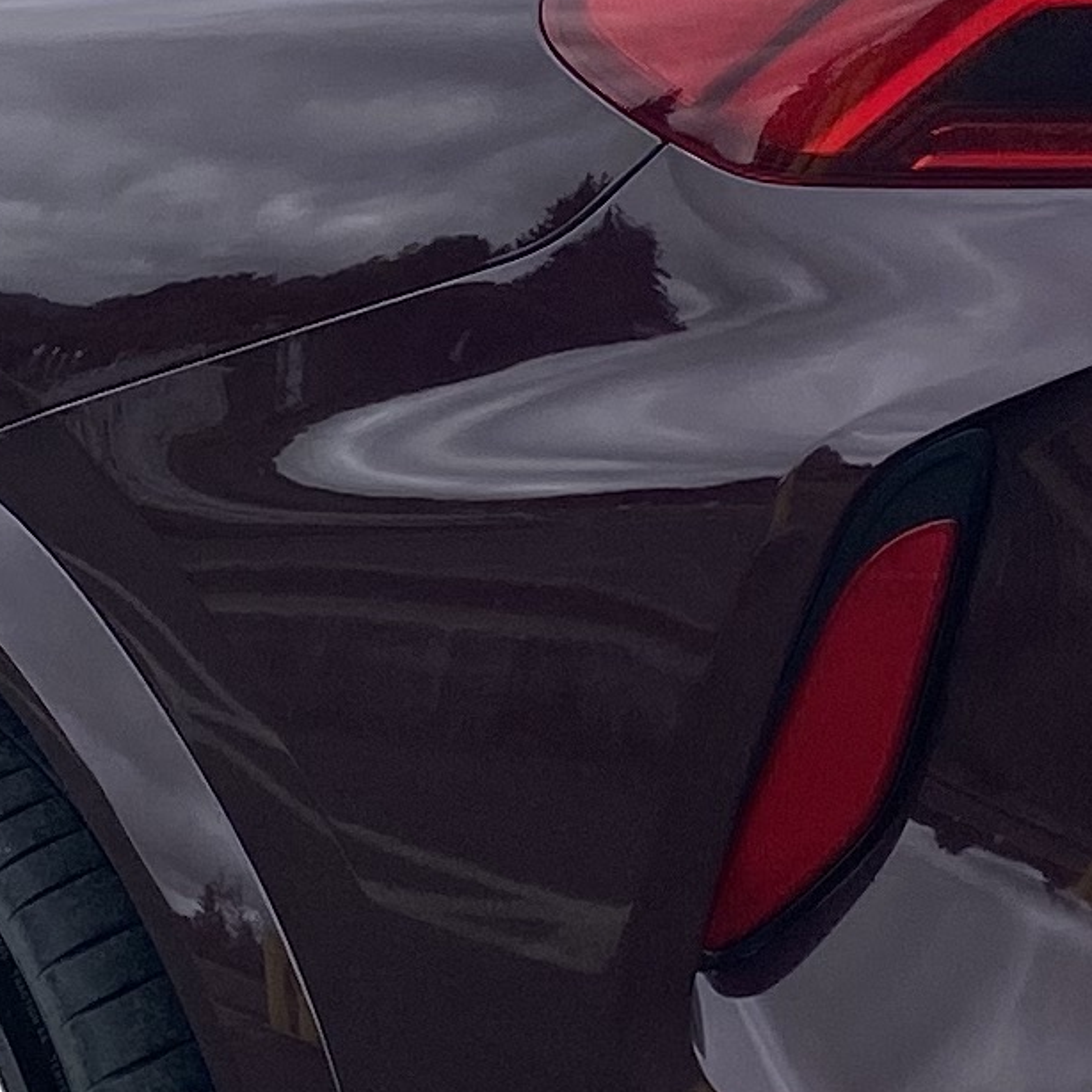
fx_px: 5389
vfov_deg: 11.5
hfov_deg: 11.5
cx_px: 144
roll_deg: -1.5
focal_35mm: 151
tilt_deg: -9.6
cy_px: 71
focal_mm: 4.25
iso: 32
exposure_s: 1/1316
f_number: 1.8
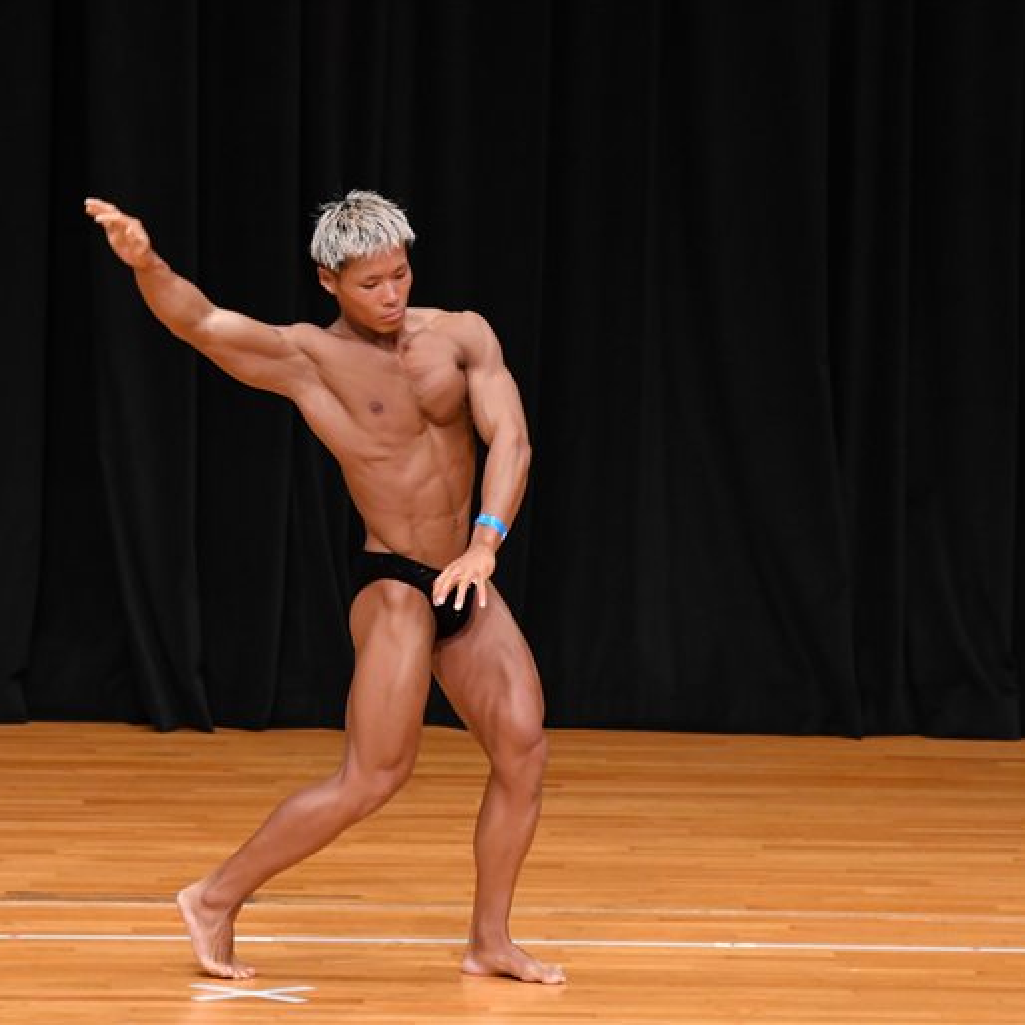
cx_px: 454
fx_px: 11591
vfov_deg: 5.1
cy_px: 512
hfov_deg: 5.1
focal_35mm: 346
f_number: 5.6
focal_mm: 180
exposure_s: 1/400
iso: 3200
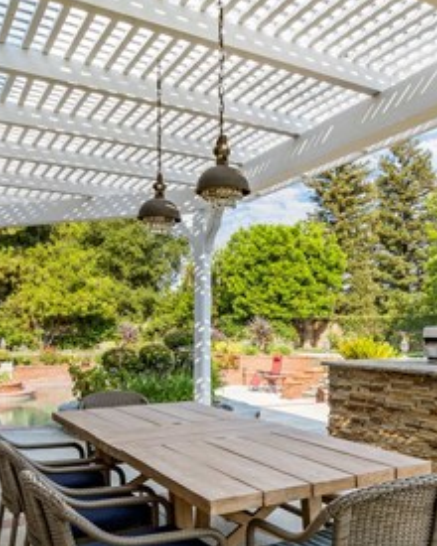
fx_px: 566
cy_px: 404
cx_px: 318
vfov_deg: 49.6
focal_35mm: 35
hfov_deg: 41.2
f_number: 7.1
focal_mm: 16
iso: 160
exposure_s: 1/200
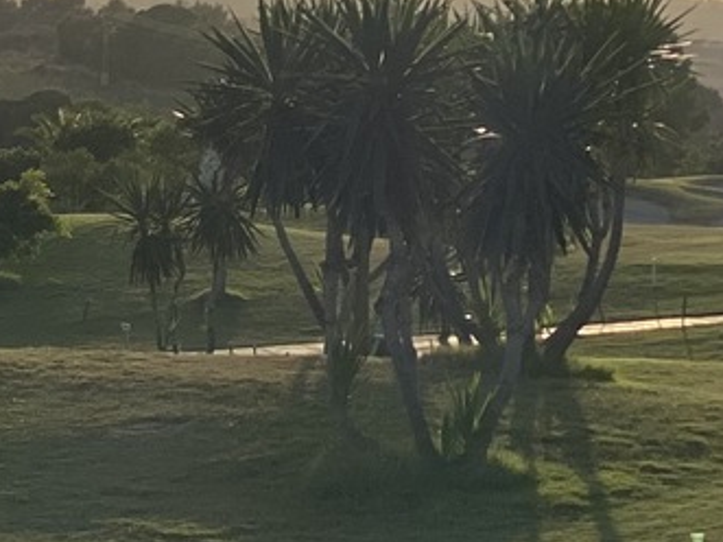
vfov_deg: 6.5
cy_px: 299
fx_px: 4760
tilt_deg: -3.0
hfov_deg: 8.2
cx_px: -815
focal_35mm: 228
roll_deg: -0.9
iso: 25
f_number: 2
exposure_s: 1/2994
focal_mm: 6
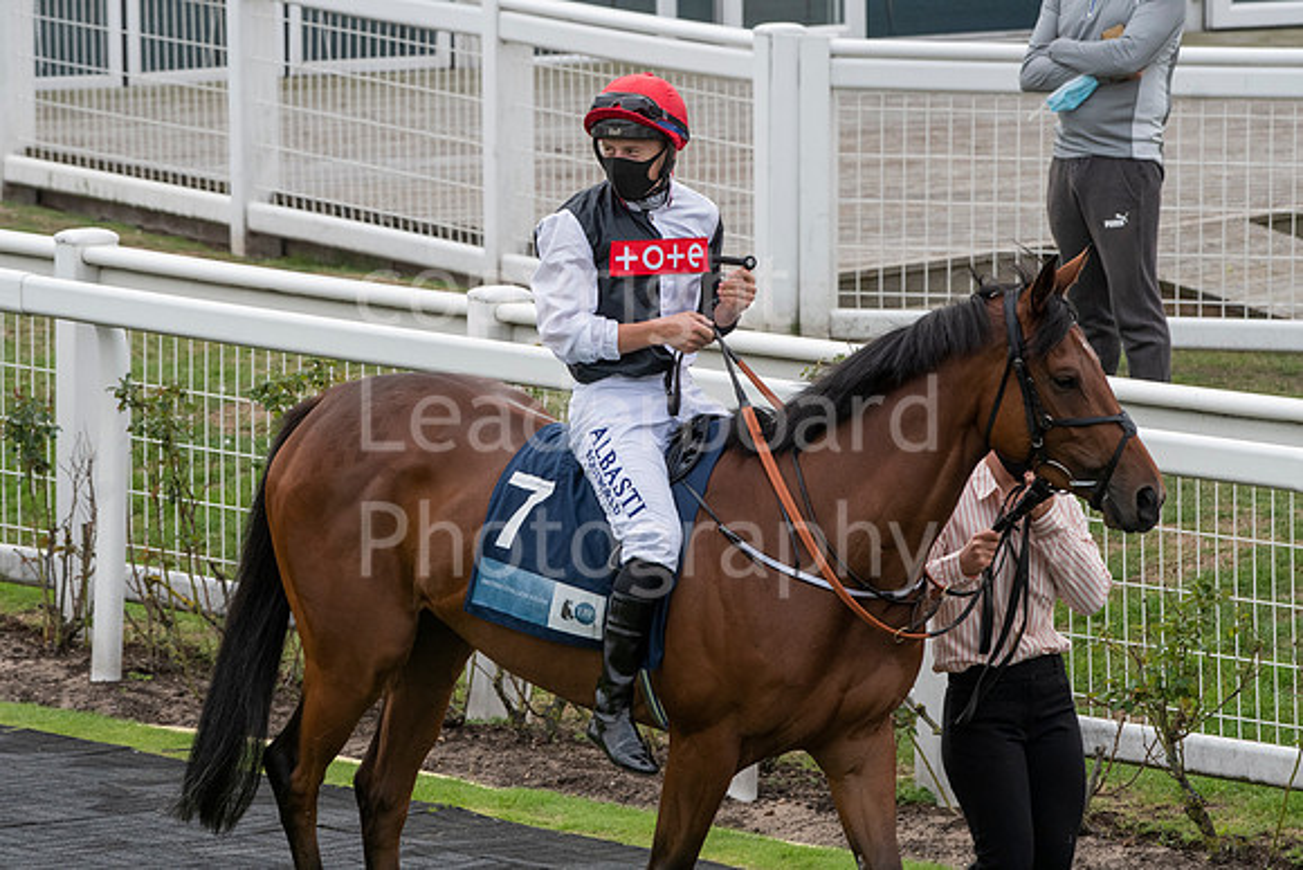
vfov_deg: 3.4
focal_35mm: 405
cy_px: 435
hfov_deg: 5.1
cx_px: 652
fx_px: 14661
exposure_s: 1/1000
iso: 1000
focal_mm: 270
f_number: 8
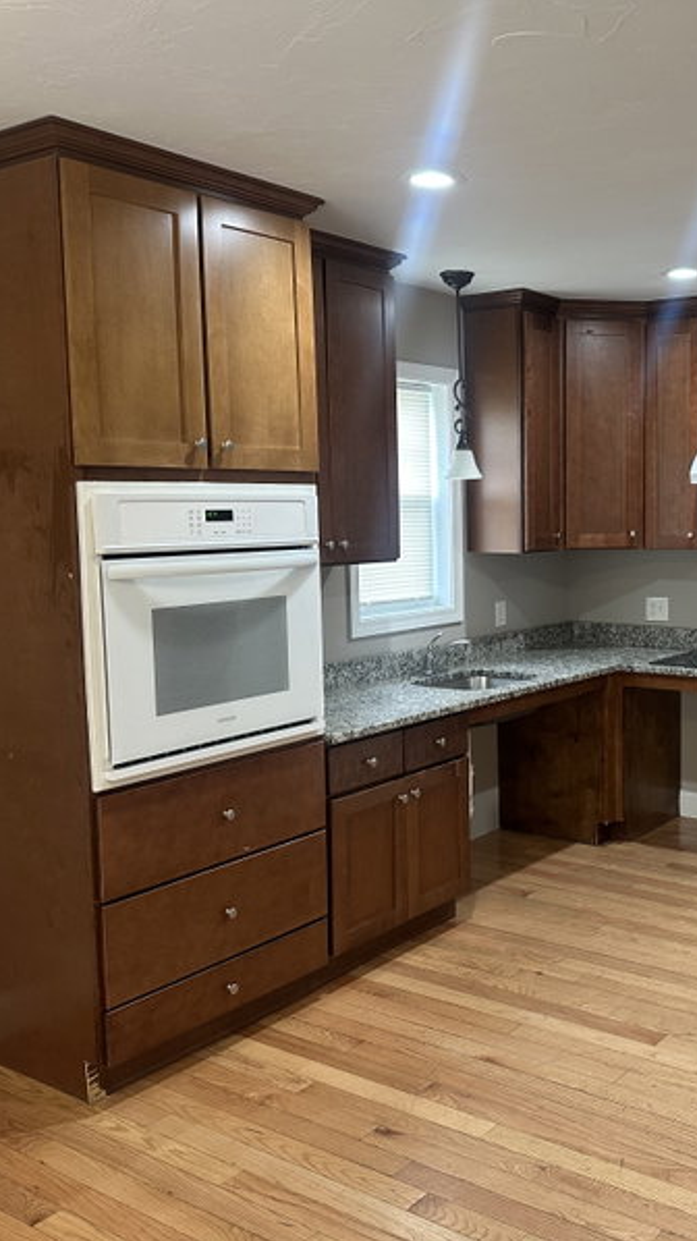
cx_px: 558
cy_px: 620
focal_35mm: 35
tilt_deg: -5.8
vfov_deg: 56.6
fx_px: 1151
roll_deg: +1.8
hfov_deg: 32.8
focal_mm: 6.86
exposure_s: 1/60
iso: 200
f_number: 1.78
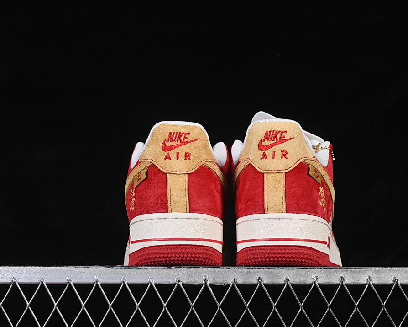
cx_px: 238
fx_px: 1026
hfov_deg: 22.5
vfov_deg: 18.1
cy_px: 164
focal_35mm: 85
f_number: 8
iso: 160
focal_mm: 50
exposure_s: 1/80
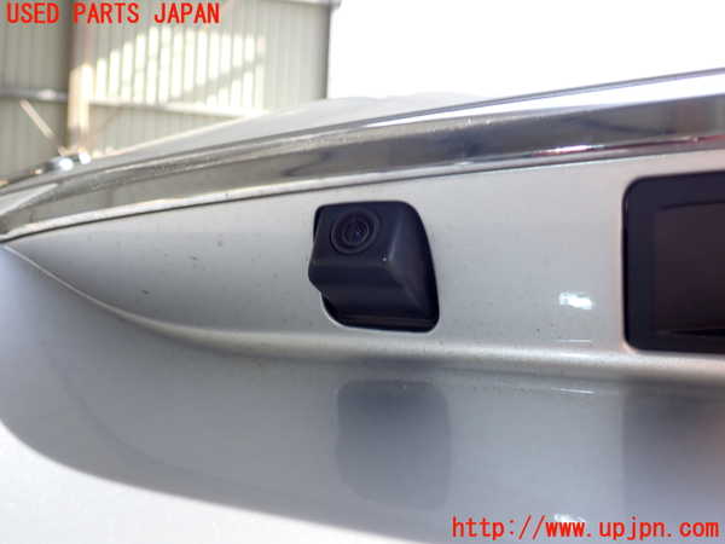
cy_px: 272
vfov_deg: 46.8
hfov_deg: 60.0
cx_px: 362
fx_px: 628
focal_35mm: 30
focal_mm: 5.4
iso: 100
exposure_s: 1/30
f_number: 6.3
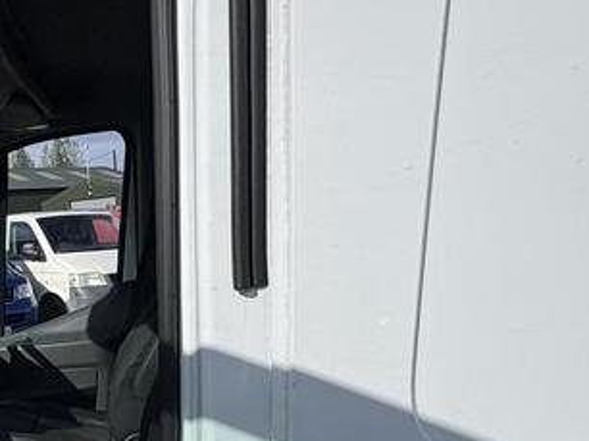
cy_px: 399
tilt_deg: -4.8
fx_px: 697
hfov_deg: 42.2
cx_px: 62
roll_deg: -1.8
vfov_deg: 33.2
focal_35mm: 41
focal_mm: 2.22
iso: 50
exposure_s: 1/3717
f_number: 2.2
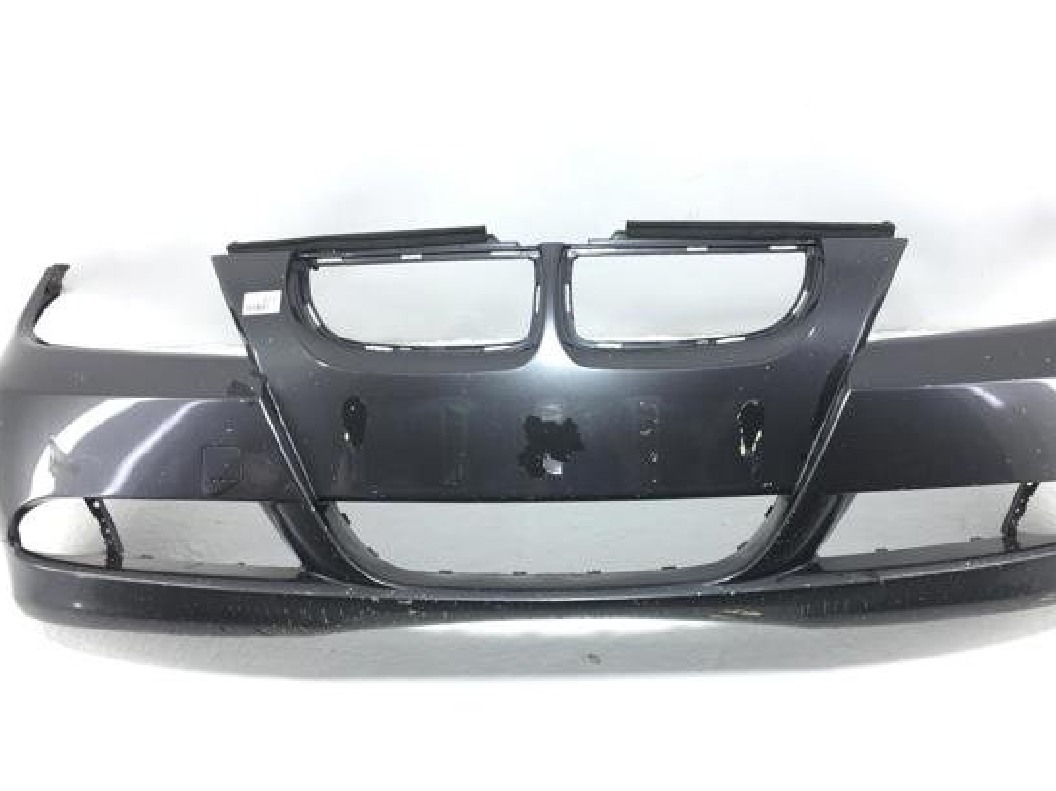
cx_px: 578
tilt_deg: -50.4
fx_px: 1037
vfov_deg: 41.7
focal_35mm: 34
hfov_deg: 53.9
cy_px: 433
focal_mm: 4.15
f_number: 2.2
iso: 32
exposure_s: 1/100
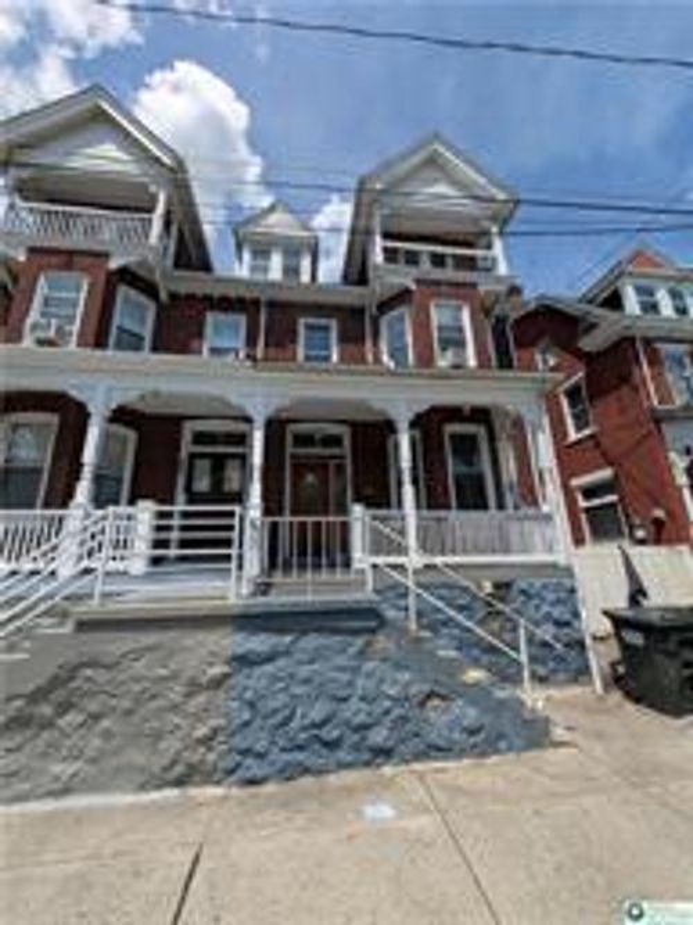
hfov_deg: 94.5
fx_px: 320
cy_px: 462
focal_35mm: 12
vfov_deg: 110.5
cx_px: 346
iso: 47
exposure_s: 1/3636
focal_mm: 2.02
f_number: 1.7
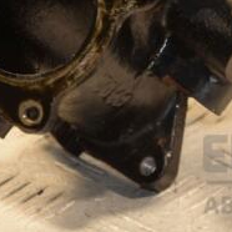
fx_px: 2657
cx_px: 180
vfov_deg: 5.0
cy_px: -12
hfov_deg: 5.0
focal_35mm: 350
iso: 800
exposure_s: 1/80
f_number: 5.6
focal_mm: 85
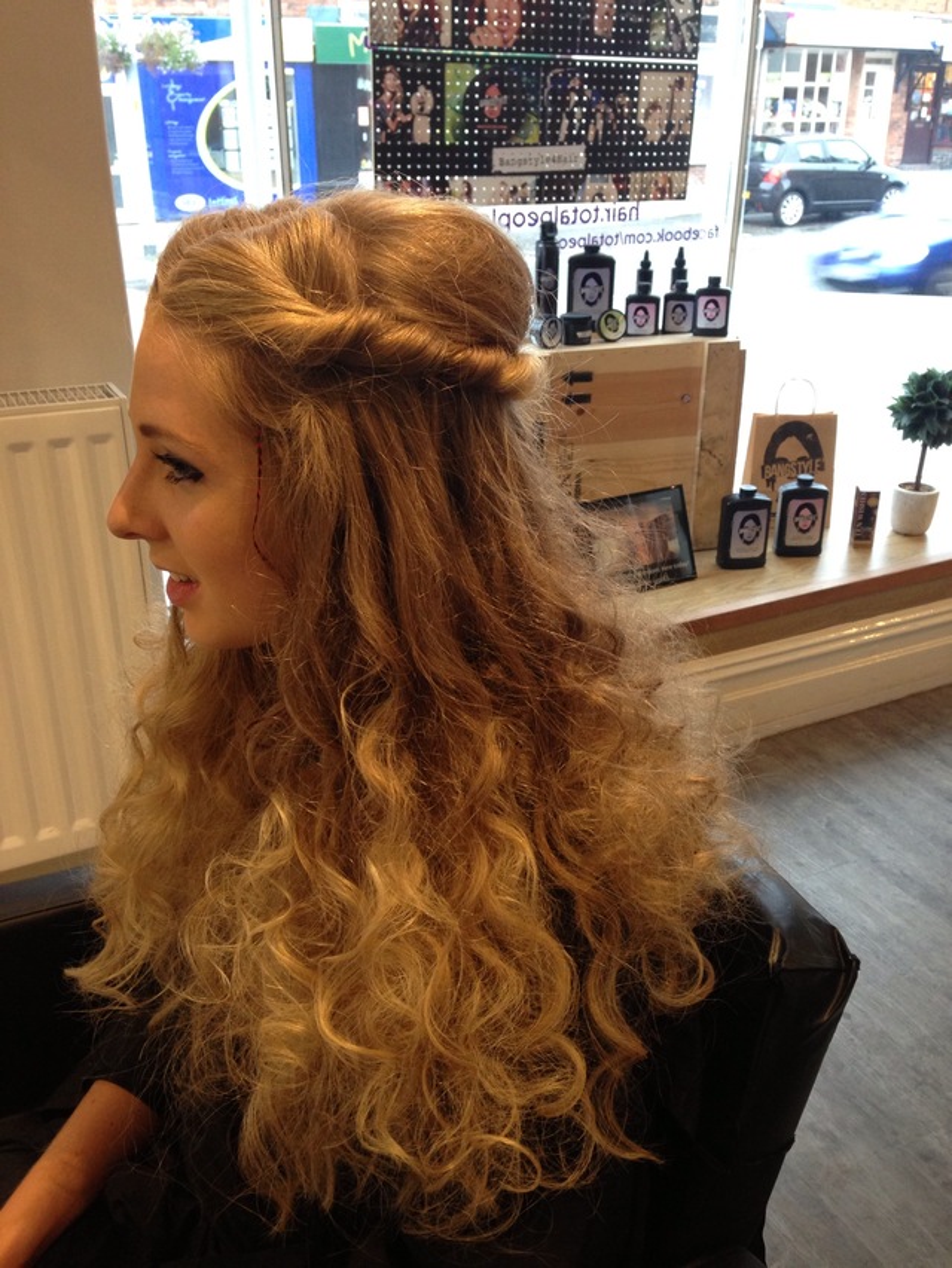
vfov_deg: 55.3
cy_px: 634
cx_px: 476
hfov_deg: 43.0
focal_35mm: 33
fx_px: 1210
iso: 125
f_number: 2.4
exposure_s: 1/20
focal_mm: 4.13
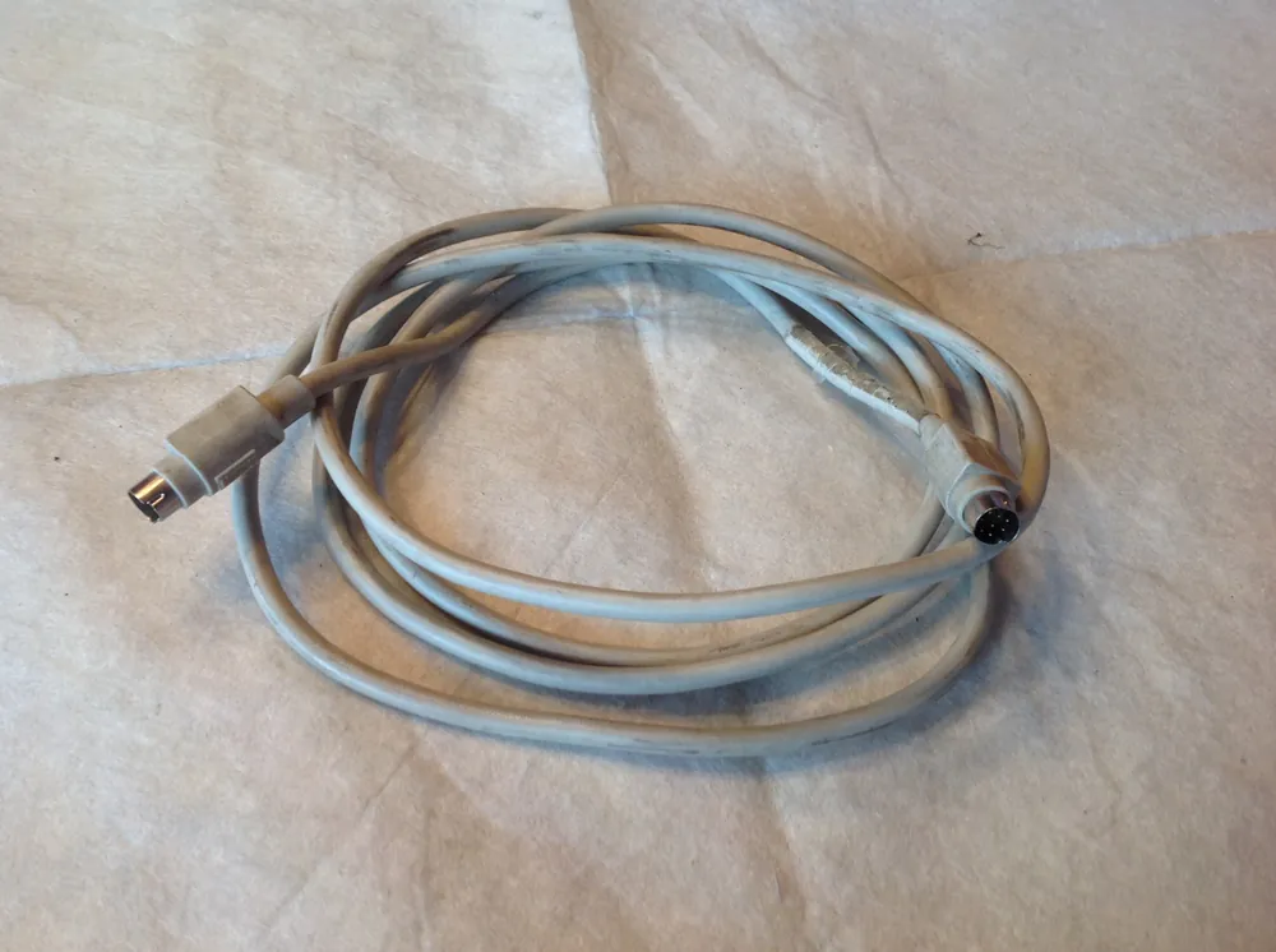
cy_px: 476
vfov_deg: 40.6
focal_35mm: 35
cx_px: 638
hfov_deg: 52.7
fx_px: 1288
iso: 50
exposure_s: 1/24
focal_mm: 4.28
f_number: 2.4
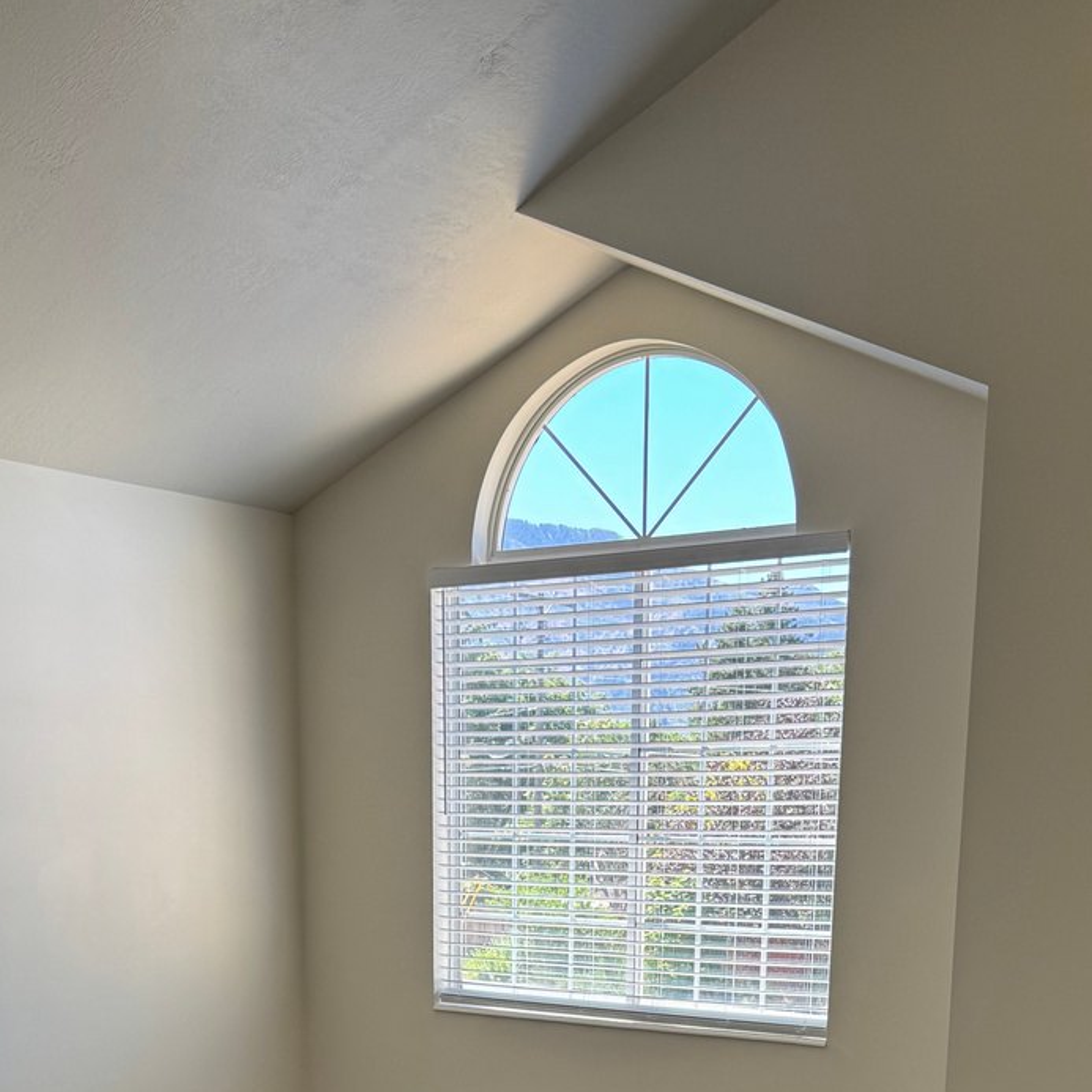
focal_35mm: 47
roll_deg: -1.5
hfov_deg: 36.1
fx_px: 1677
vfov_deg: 32.3
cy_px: 1160
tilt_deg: -11.3
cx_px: 542
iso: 64
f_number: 1.78
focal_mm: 6.76
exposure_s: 1/170
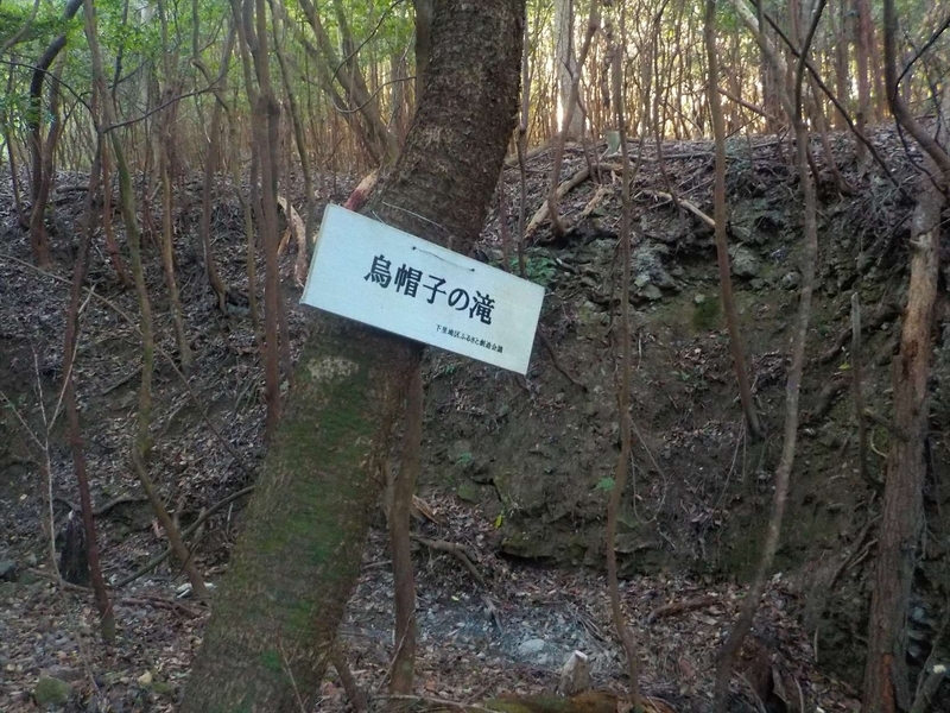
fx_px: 823
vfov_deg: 46.8
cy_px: 356
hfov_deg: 60.0
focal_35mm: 30
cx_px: 475
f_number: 3.3
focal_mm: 4.1
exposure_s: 1/15
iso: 560
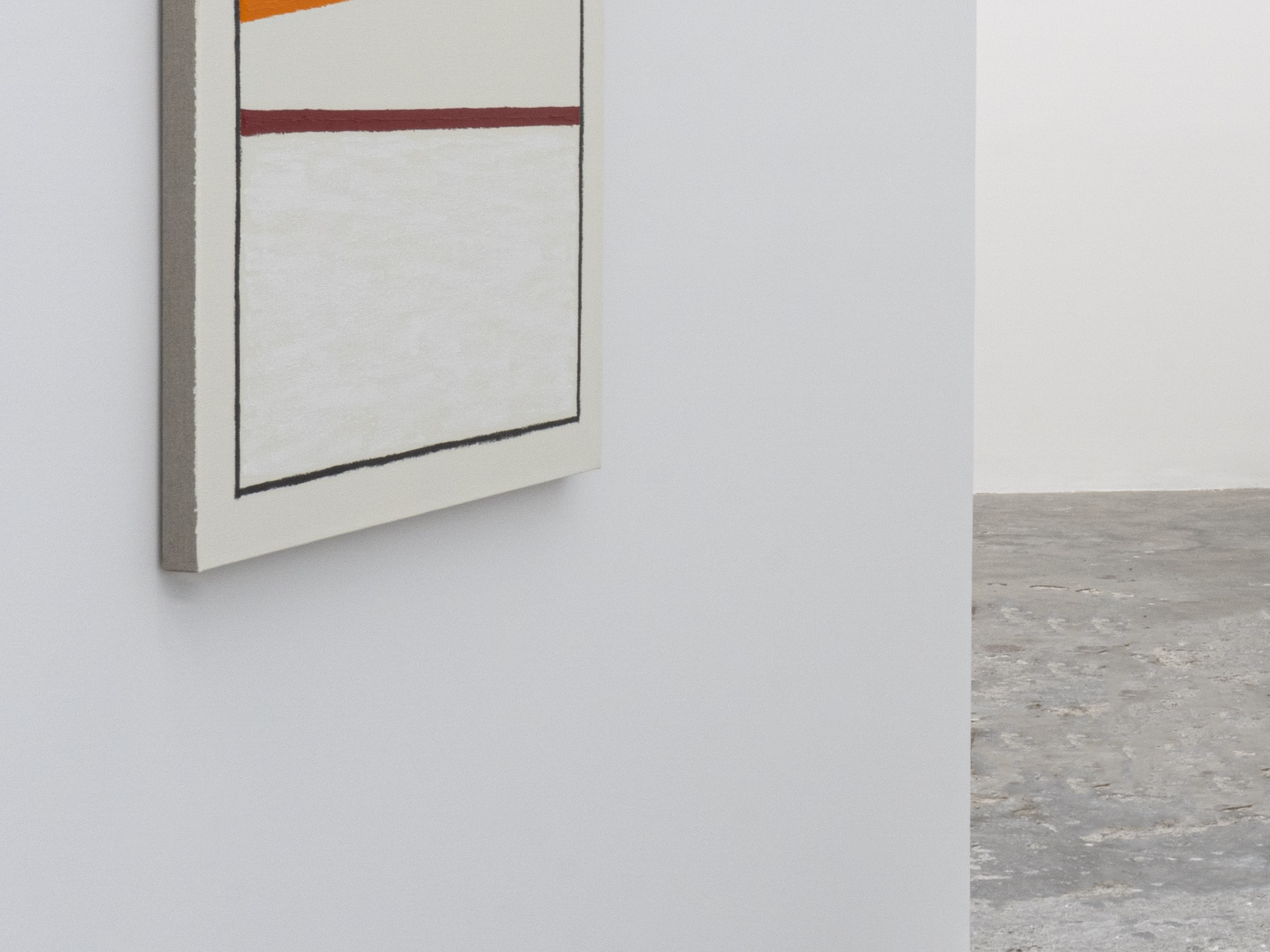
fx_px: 3155
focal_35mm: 86
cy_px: 154
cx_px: 1196
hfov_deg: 22.1
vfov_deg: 17.0
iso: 320
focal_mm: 26
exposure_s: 1/2.5
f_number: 20
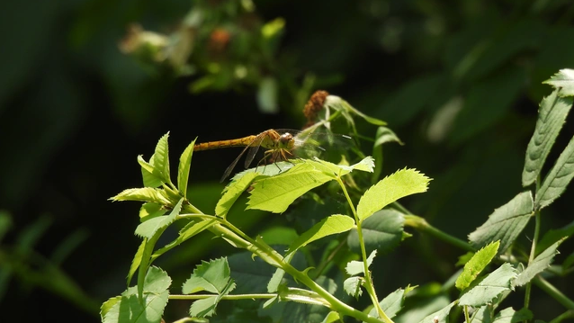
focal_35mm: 1093
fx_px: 16637
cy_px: 147
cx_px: 287
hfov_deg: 2.0
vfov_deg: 1.1
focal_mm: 178
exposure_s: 1/160
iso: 100
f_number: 5.6
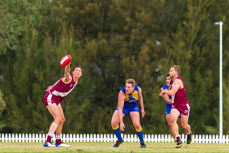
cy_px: 51
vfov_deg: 2.4
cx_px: 94
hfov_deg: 3.6
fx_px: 3631
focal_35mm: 571
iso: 2500
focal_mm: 420
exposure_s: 1/1250
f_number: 6
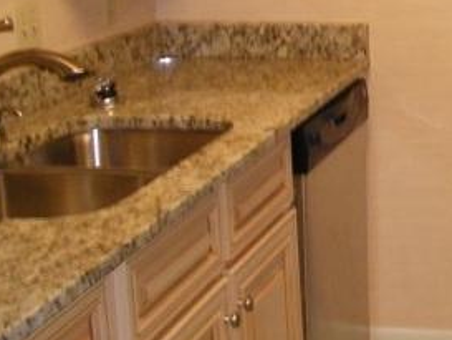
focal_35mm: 82
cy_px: 109
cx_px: 591
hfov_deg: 21.5
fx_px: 1071
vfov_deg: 18.0
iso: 160
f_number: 3.5
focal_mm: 5
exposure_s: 1/30
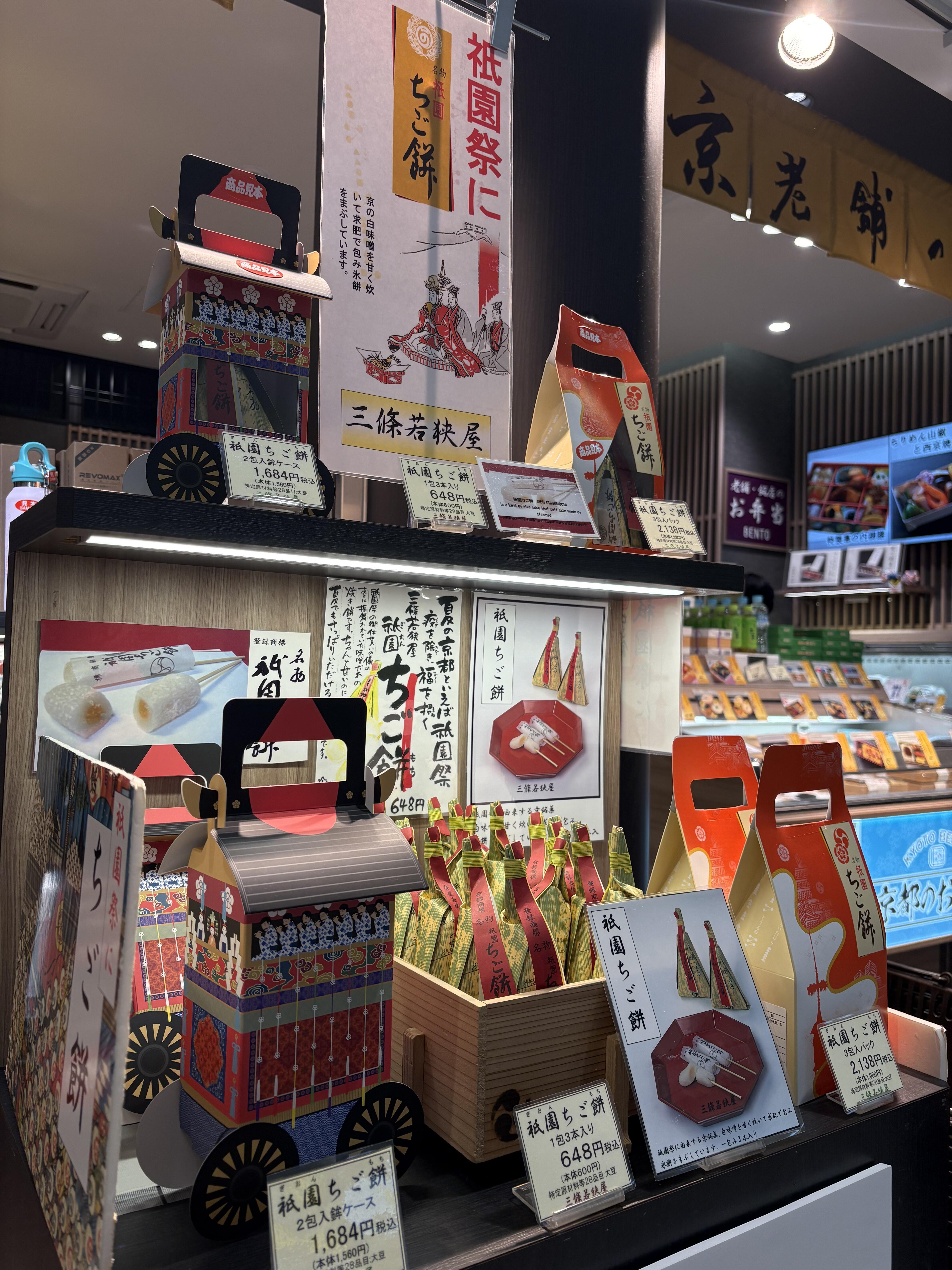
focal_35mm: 26
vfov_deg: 67.3
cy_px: 635
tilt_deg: +2.6
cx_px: 476
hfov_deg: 53.1
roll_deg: -1.4
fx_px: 953
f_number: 1.6
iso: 80
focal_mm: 6
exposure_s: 1/213
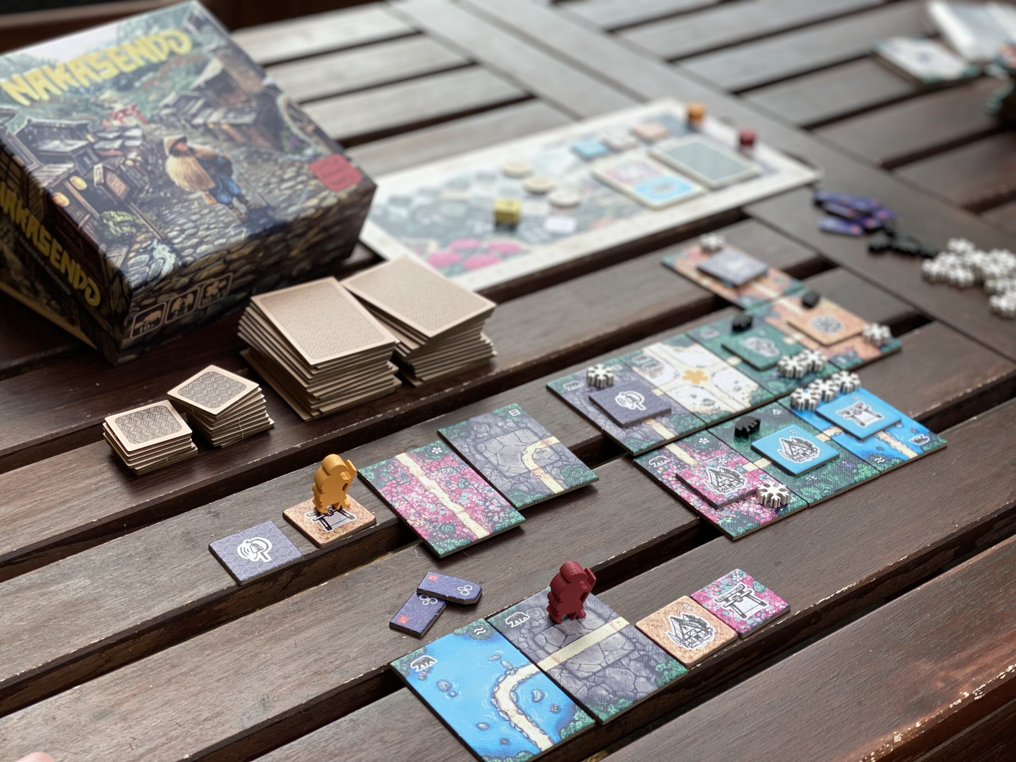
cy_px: 381
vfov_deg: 28.0
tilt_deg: -33.6
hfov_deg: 36.8
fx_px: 1526
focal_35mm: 52
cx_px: 508
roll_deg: -2.1
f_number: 2
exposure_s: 1/122
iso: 20
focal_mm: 6
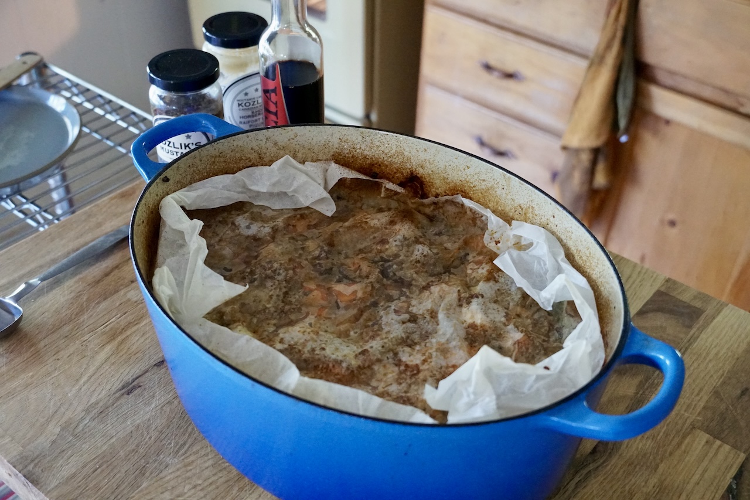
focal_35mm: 44
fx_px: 906
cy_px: 250
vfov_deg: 30.8
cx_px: 375
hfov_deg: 45.0
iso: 6400
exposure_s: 1/125
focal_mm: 29
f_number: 4.5
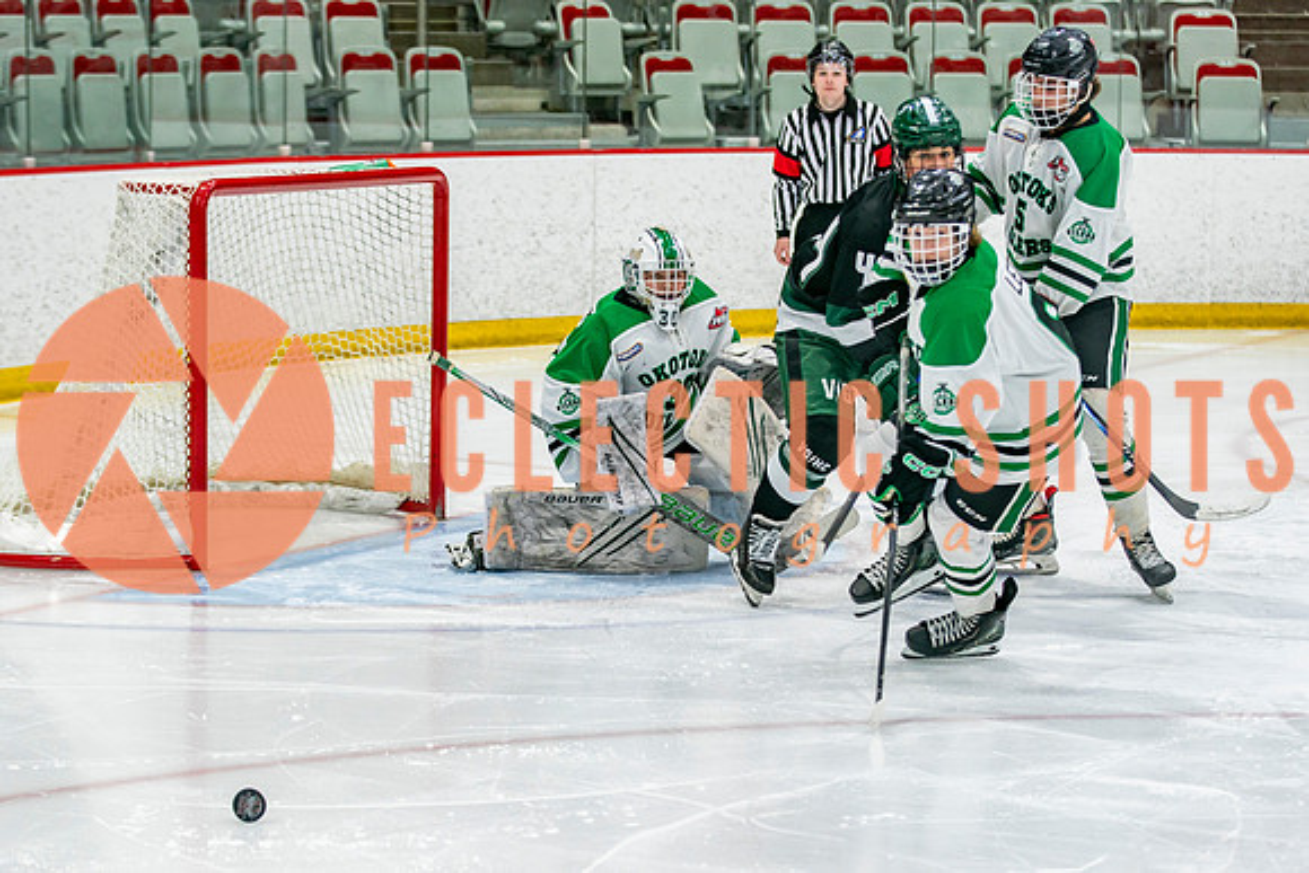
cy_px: 539
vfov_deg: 10.5
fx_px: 4747
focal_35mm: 131
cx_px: 577
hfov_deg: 15.7
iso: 640
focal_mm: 90
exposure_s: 1/640
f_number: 3.2
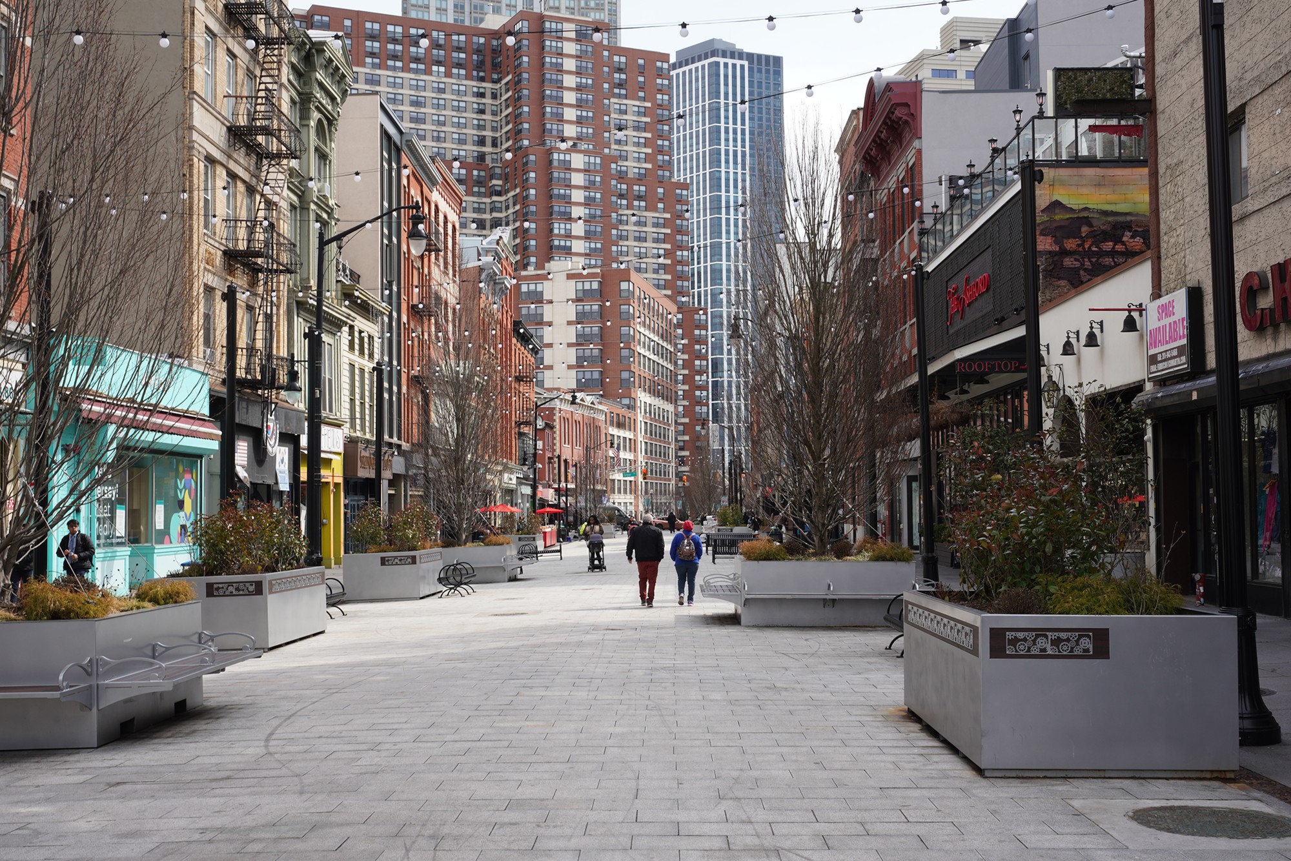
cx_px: 646
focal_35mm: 40
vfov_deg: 33.4
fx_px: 1435
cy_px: 430
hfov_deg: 48.5
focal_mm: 40
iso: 200
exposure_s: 1/100
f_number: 13
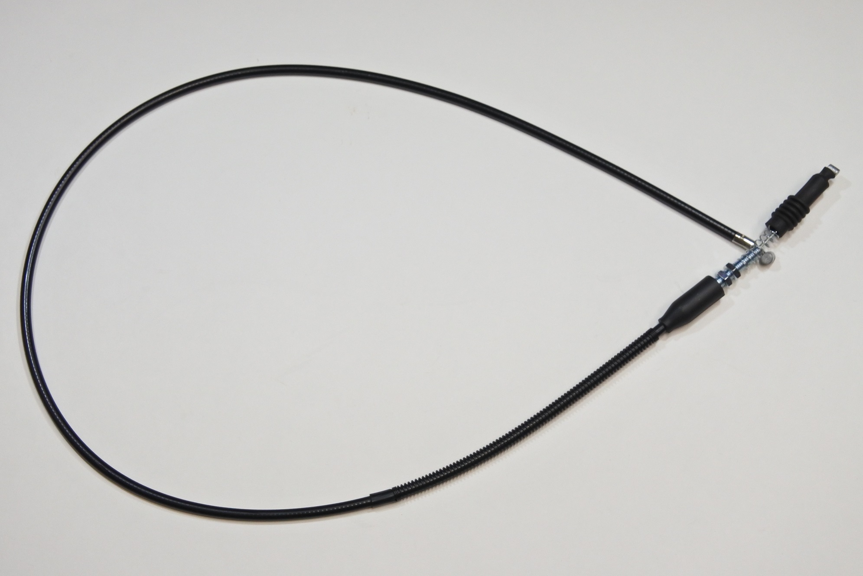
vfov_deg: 18.4
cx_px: 432
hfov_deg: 27.3
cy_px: 288
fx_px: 1774
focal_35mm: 74
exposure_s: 1/100
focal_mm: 27.6
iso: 800
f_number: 5.6
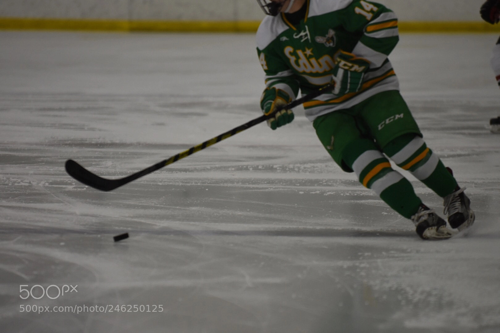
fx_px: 4167
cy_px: 166
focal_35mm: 300
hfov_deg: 6.9
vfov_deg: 4.6
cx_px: 250
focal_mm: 200
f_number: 2.8
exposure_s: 1/800
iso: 1000
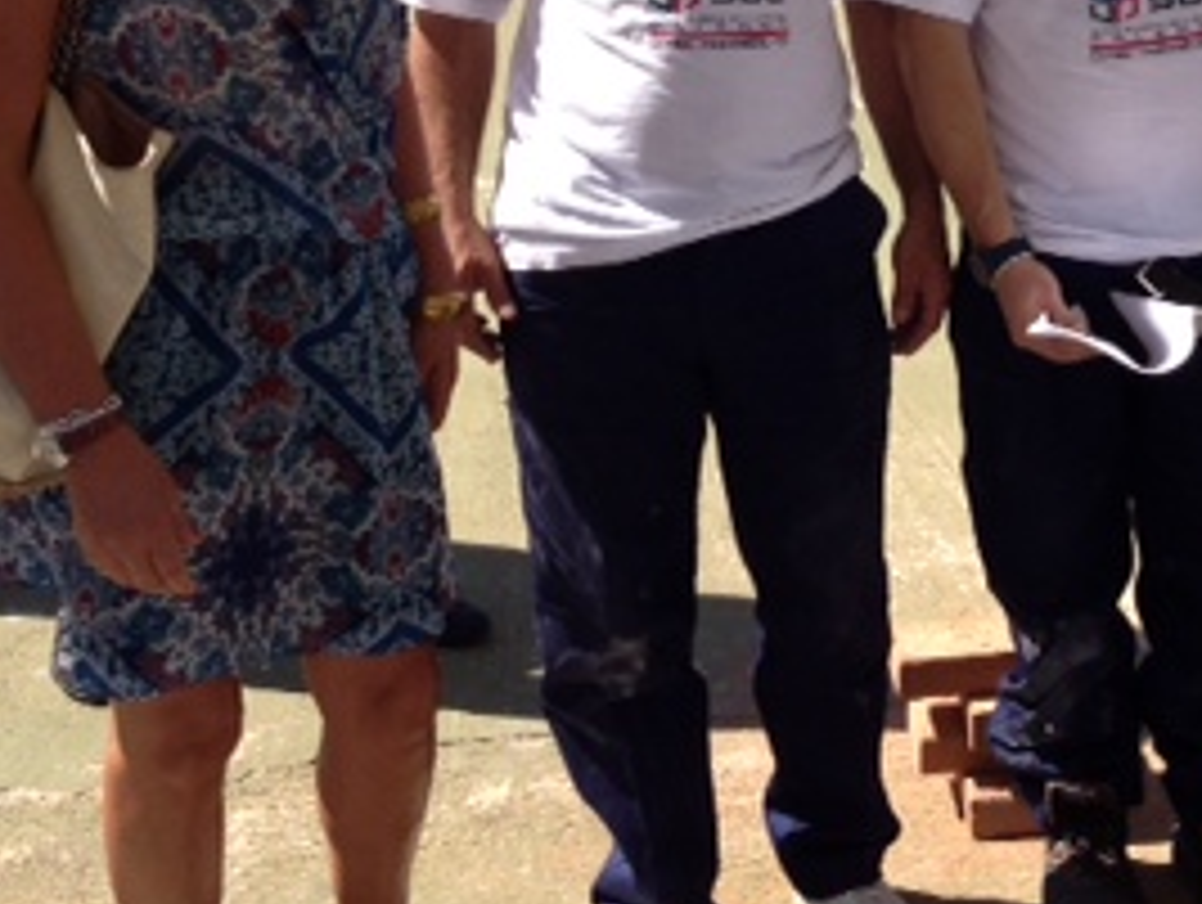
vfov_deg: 18.3
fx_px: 2747
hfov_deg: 24.5
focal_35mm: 79
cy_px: 22
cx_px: 855
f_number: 2.4
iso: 64
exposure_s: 1/1506
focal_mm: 4.12
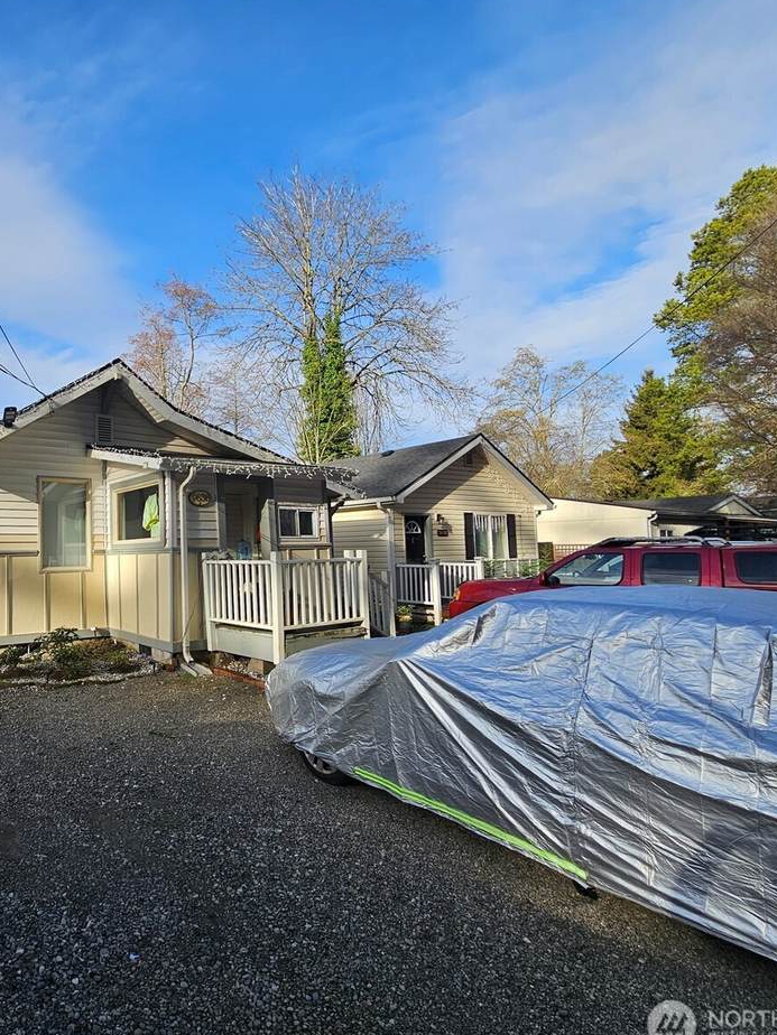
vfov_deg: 87.8
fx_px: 539
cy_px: 523
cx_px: 163
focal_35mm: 18
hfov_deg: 65.5
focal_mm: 2.2
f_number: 2.2
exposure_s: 1/1601
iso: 50
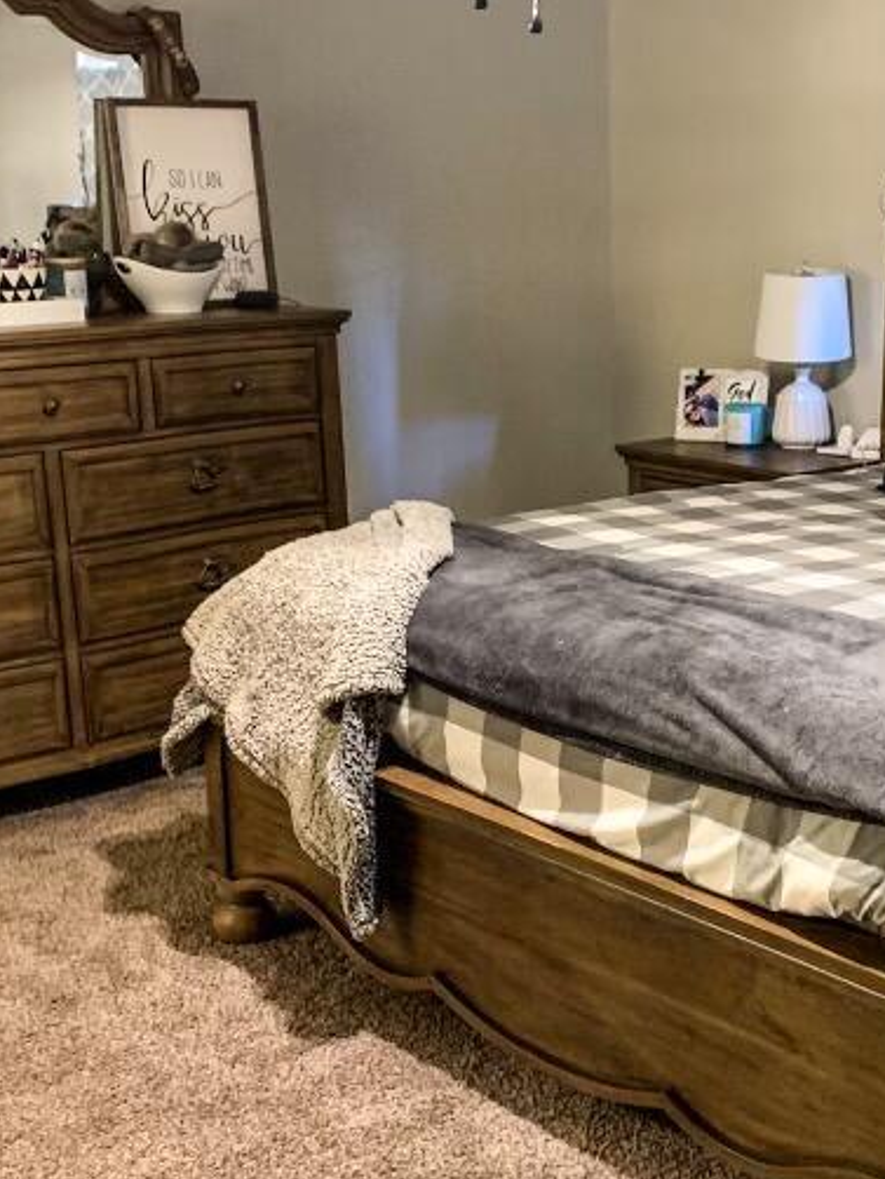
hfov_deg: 27.1
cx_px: 690
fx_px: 1805
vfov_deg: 36.1
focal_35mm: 53
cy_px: 695
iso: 640
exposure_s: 1/30
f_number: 1.8
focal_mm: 4.25
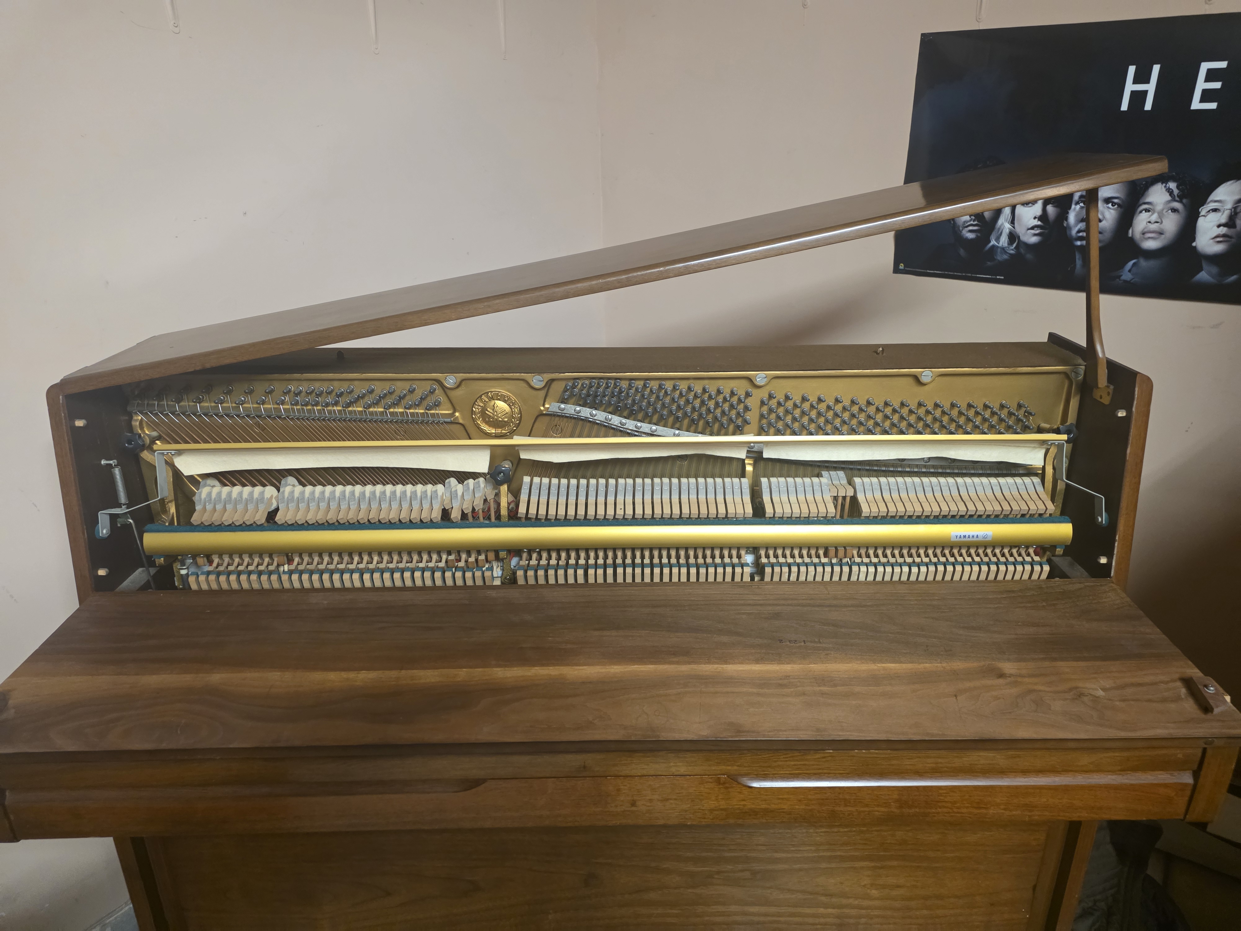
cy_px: 466
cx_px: 620
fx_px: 825
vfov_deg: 58.9
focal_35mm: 23
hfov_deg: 73.9
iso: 800
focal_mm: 6.25
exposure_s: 1/62
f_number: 1.7
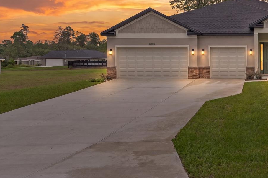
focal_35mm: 37
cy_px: 35
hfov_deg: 47.5
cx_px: 232
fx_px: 275
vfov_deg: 34.8
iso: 320
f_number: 8
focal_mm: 14
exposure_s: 1/1600
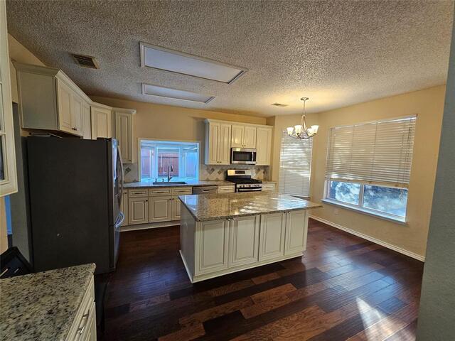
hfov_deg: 106.2
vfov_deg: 89.9
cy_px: 170
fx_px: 171
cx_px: 228
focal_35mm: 13
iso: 200
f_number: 2.2
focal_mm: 2.2
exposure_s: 1/60
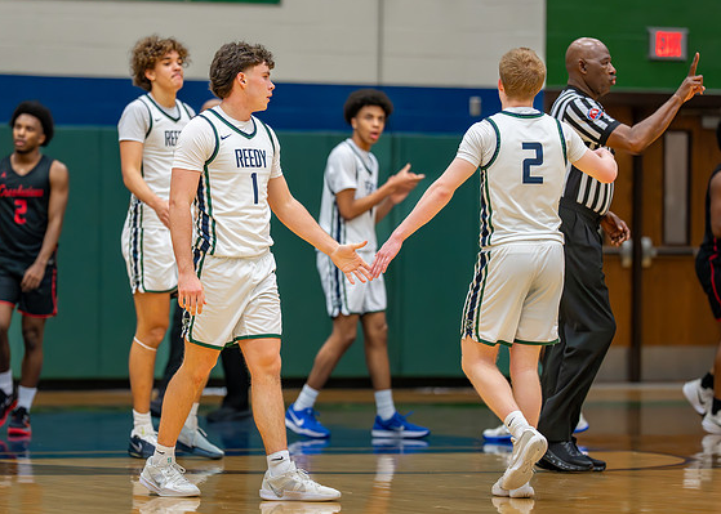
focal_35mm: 217
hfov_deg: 9.3
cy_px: 244
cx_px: 262
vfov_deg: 6.6
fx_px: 4442
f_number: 1.8
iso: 2500
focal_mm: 135
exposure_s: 1/1600
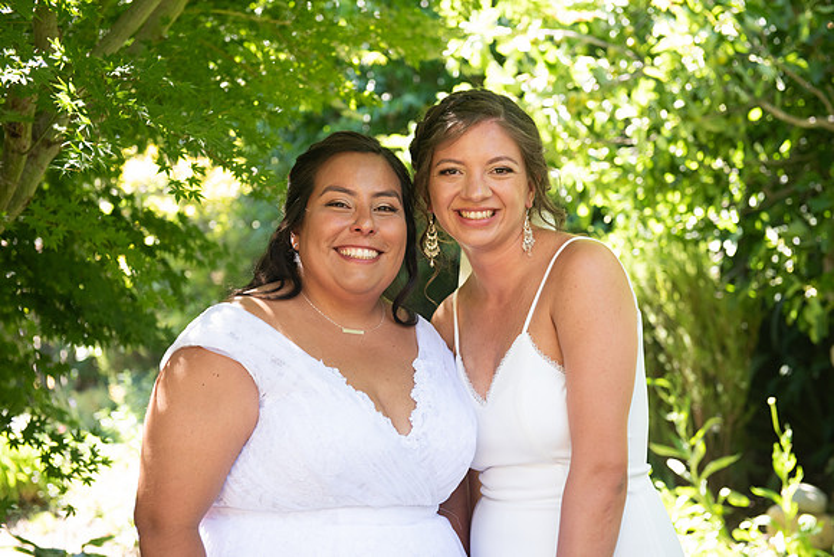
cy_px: 278
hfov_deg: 33.4
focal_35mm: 60
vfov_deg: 22.6
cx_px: 417
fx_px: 1390
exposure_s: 1/250
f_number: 4
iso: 640
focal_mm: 60
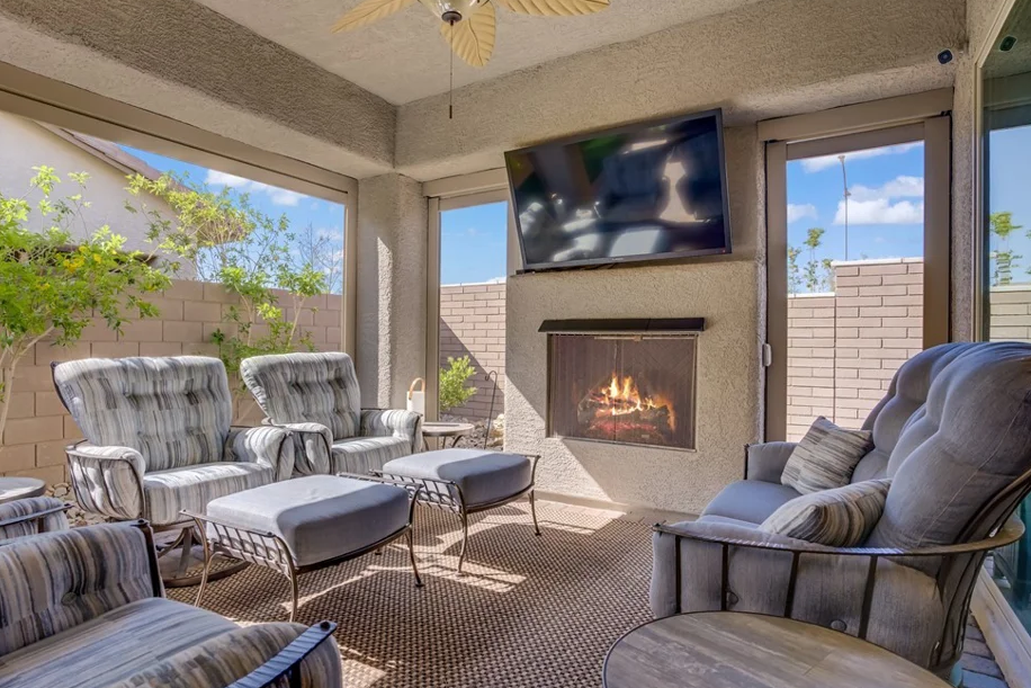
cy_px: 342
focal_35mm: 19
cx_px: 473
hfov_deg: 86.7
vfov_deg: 64.6
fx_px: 544
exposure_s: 1/80
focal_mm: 17
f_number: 7.1
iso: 100
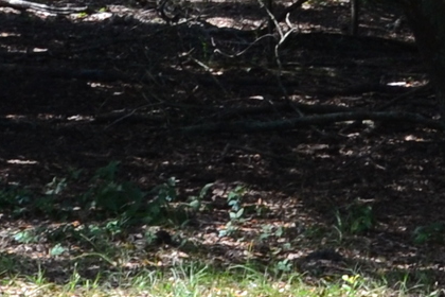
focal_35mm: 307
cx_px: 790
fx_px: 3795
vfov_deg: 4.4
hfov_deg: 6.6
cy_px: -231
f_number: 9
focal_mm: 28
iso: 400
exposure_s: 1/160
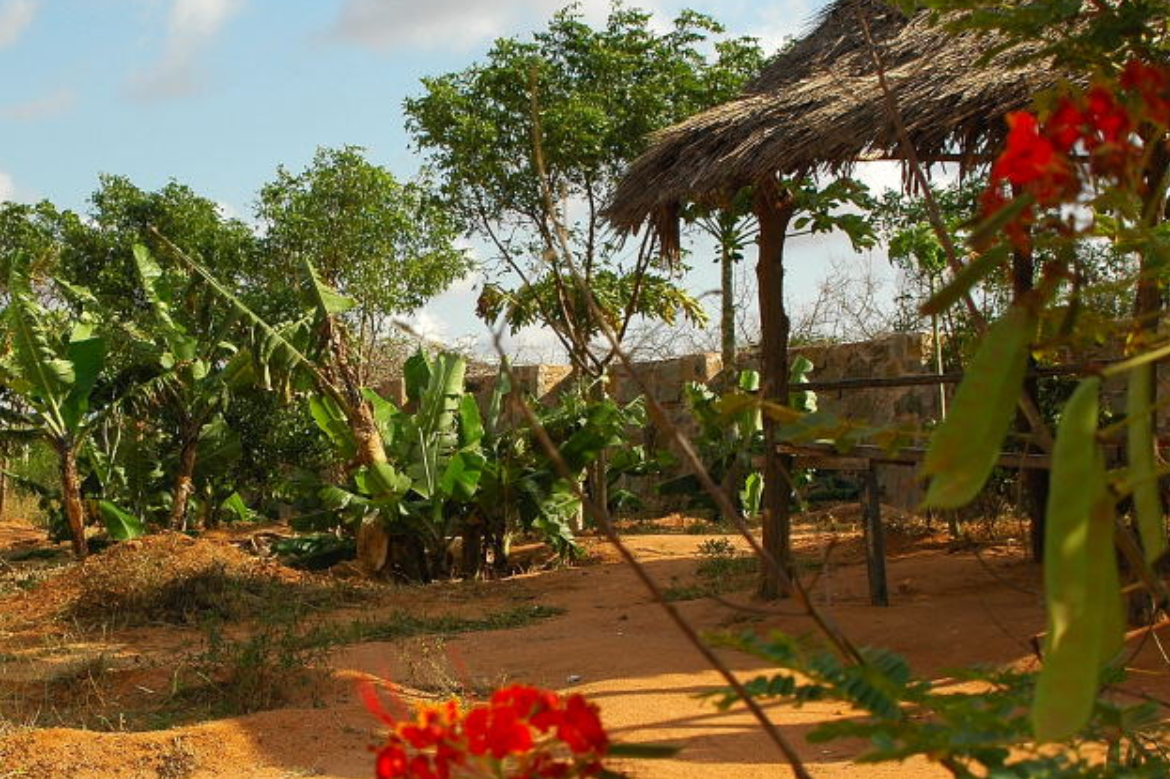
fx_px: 2242
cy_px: 436
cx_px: 421
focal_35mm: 69
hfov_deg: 29.1
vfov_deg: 19.7
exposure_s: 1/250
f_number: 9.5
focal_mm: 28
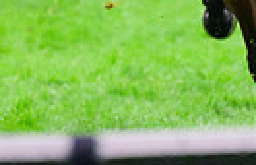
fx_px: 14531
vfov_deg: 0.6
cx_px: 196
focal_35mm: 2065
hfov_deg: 1.0
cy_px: -138
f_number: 5.6
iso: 2000
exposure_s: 1/1600
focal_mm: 400
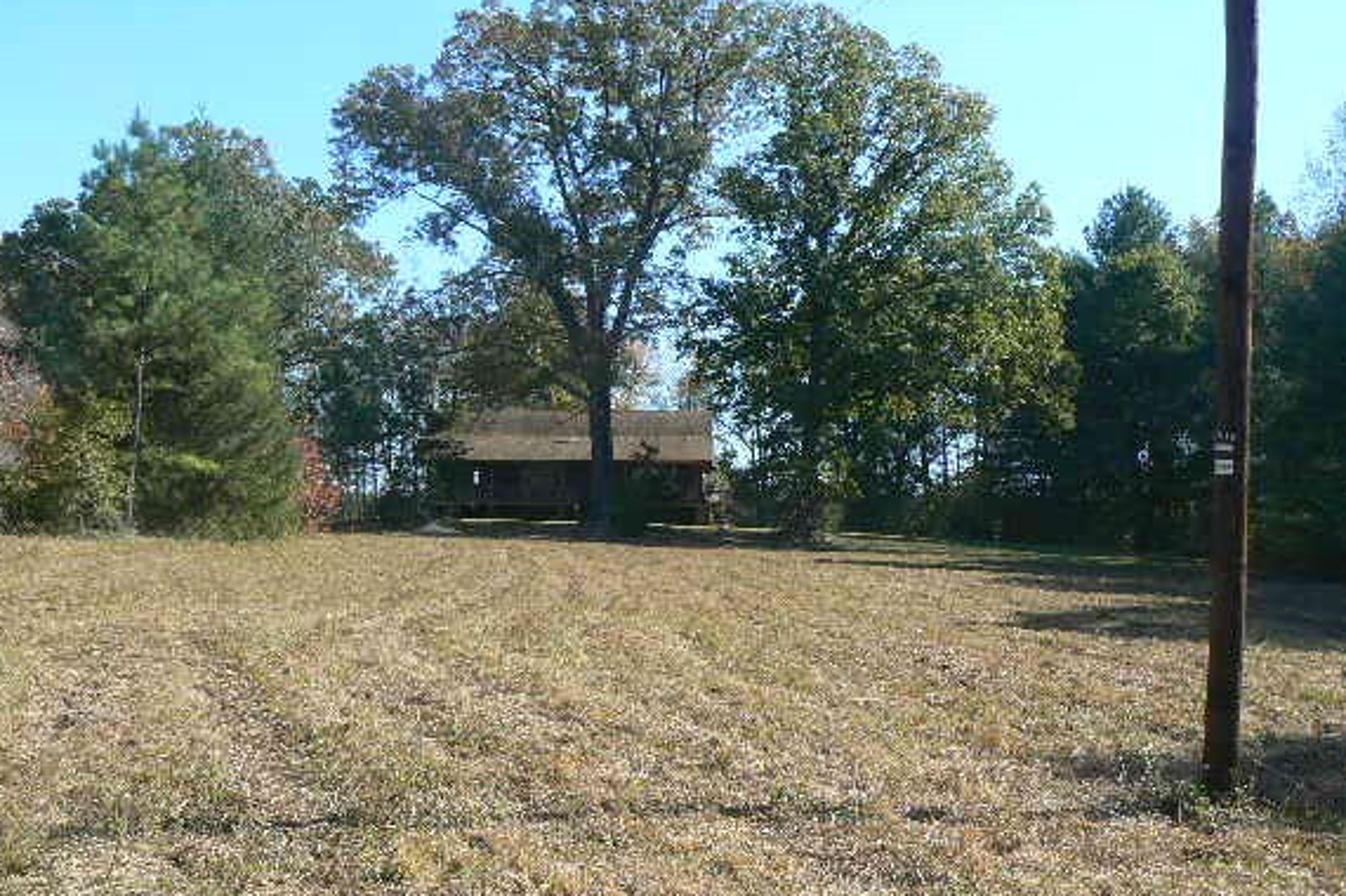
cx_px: 625
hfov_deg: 46.4
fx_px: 1569
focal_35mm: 42
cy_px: 498
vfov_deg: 31.8
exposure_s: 1/320
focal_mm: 6
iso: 80
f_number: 5.6
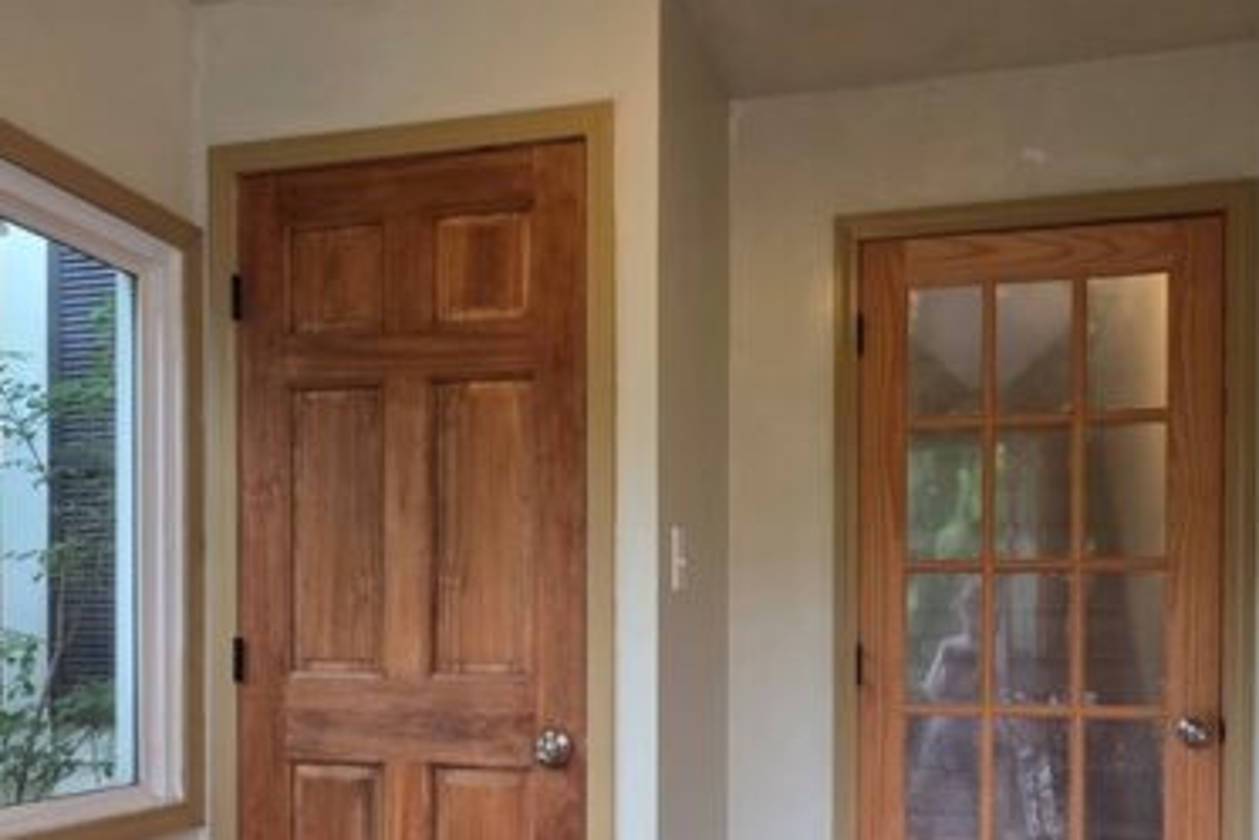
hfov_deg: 63.4
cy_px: 671
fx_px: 1015
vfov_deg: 43.0
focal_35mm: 29
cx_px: 702
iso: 250
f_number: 1.9
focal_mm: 2.2
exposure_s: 1/120
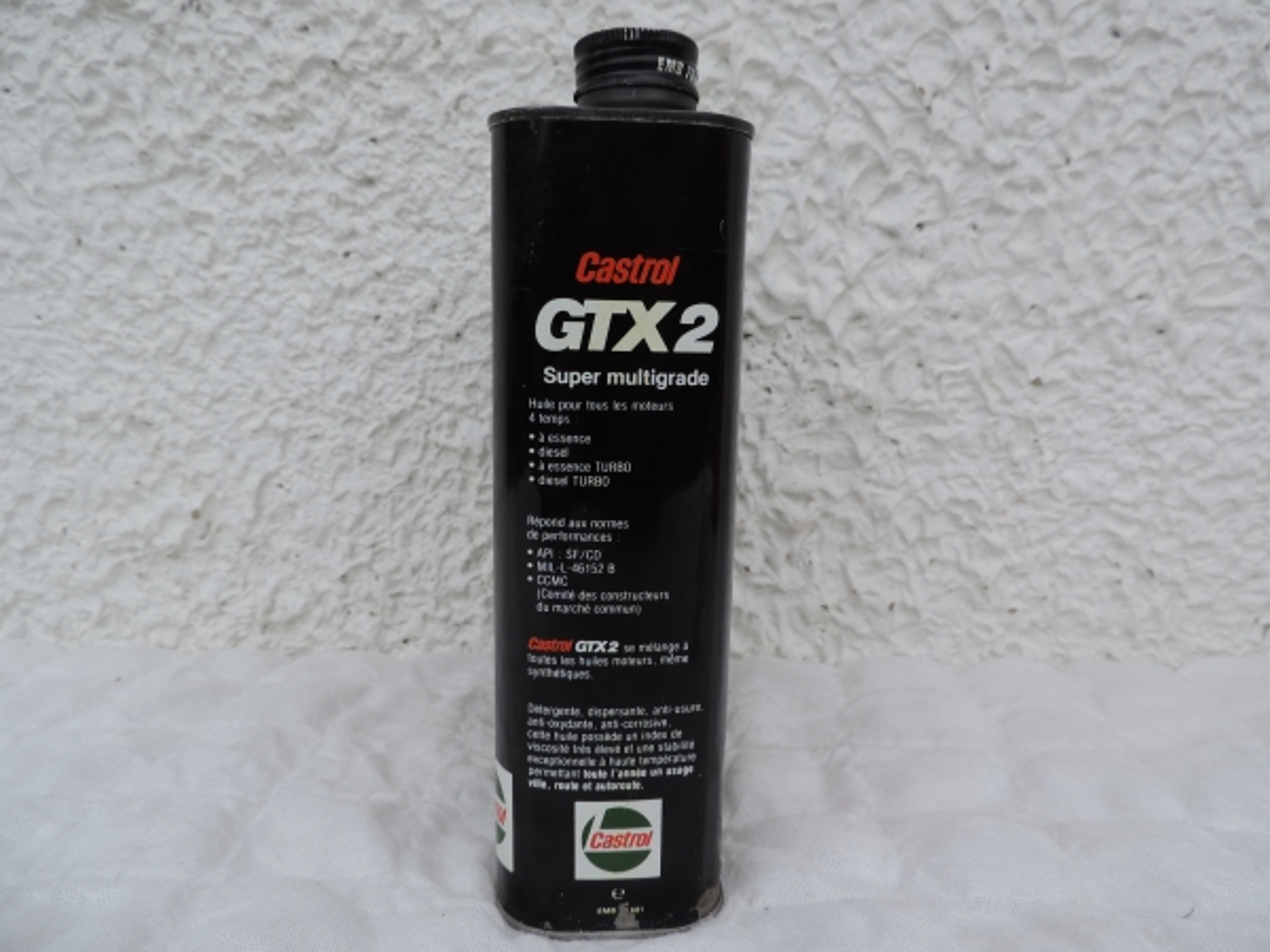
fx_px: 881
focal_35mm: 24
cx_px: 635
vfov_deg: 56.8
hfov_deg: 71.6
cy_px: 476
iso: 80
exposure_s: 1/250
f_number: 3
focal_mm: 4.3
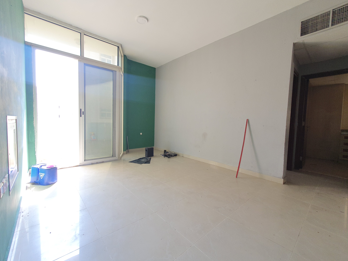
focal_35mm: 14
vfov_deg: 85.6
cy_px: 127
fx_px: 141
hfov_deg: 102.1
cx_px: 173
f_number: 2.2
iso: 50
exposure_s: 1/60
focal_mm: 1.8
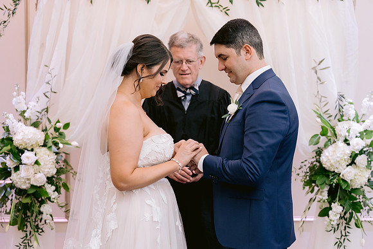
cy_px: 111
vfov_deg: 24.0
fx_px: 584
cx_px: 193
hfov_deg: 35.4
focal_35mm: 56
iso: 1250
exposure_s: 1/160
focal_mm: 50
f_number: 2.8
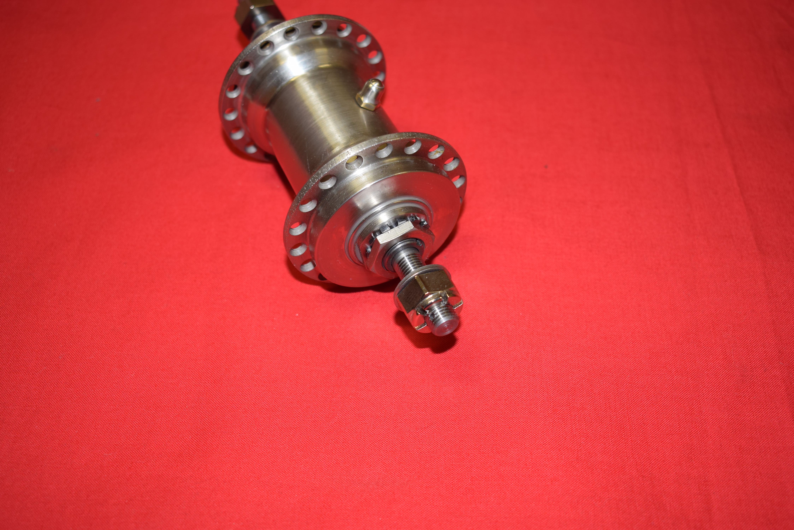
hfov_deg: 45.0
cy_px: 265
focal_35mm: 44
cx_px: 397
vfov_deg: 30.9
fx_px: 960
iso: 160
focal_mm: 29
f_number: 5
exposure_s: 1/25
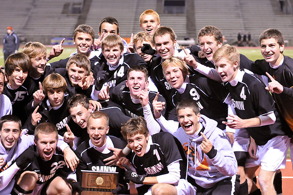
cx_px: 146
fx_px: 610
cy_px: 98
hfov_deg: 27.0
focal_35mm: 75
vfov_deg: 18.1
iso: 3200
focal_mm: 50
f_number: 3.2
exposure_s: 1/160
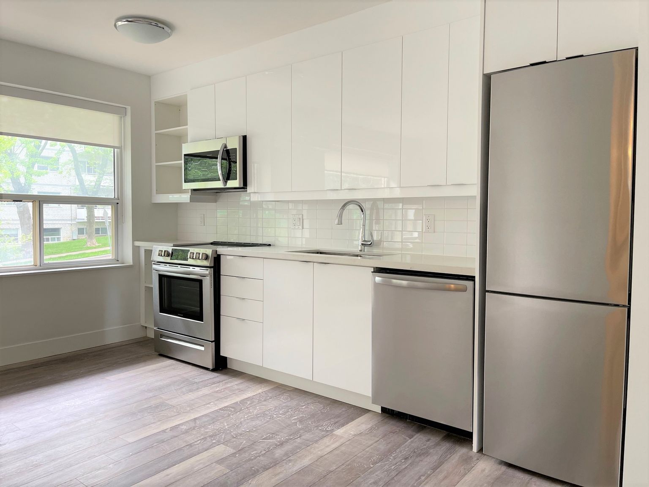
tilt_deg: -2.1
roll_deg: +0.2
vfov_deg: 53.1
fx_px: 487
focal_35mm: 26
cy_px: 244
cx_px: 324
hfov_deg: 67.3
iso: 125
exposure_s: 1/113
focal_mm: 5.1
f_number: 1.6
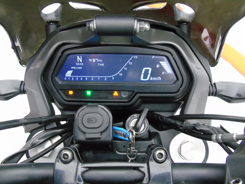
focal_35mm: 29
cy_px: 92
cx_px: 122
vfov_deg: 48.2
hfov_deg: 61.7
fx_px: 205
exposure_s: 1/30
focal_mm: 5.2
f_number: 3.6
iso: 800
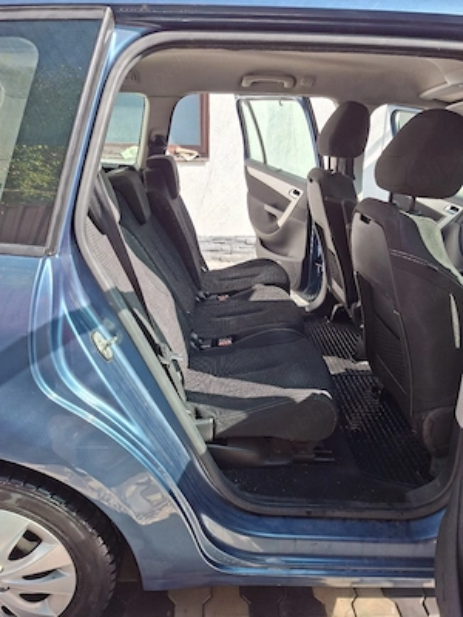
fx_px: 410
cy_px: 308
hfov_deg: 58.9
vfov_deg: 73.9
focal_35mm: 23
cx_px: 232
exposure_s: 1/111
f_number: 1.8
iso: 50
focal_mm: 5.54
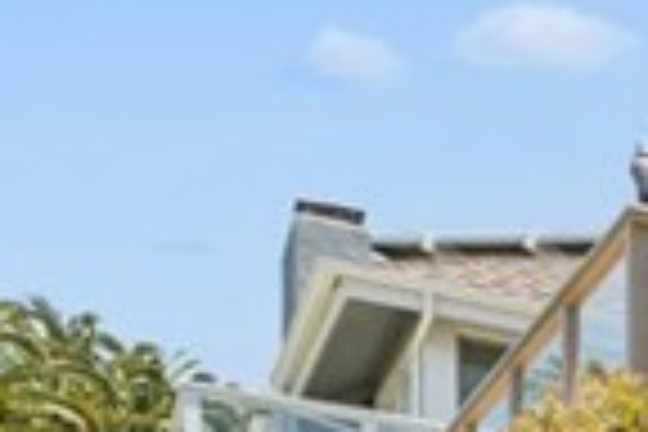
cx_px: 2038
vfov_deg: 10.2
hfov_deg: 10.7
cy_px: 1076
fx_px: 2052
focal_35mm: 114
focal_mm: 16
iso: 100
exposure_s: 1/200
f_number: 8
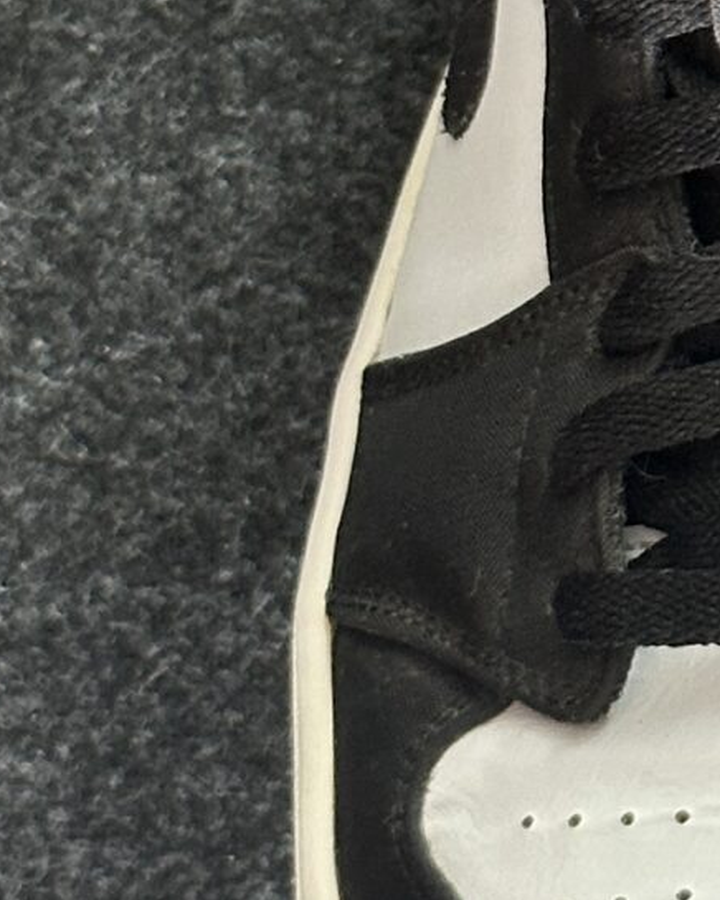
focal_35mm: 220
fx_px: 5860
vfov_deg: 8.8
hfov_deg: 6.9
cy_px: 259
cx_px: 1197
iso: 250
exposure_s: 1/50
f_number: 1.78
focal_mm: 6.86
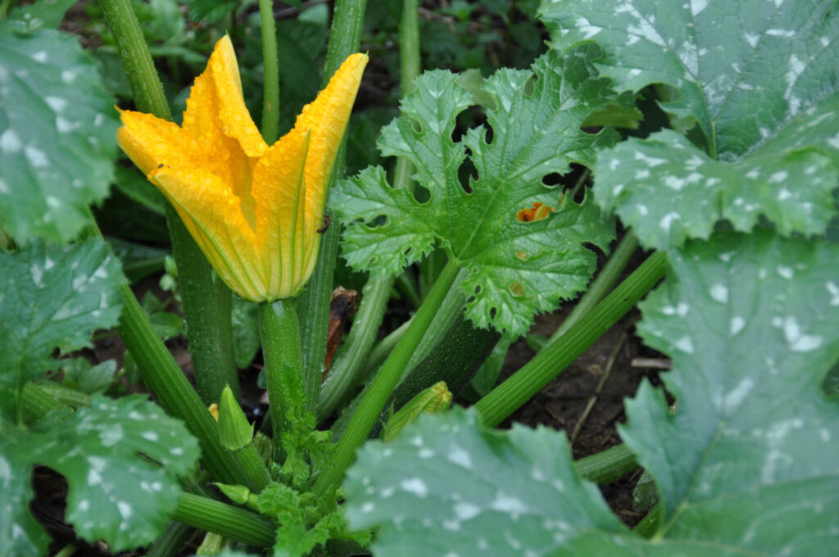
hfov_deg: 10.2
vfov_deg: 6.8
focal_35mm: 202
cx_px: 420
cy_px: 278
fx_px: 4713
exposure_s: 1/100
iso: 200
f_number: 8
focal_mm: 135
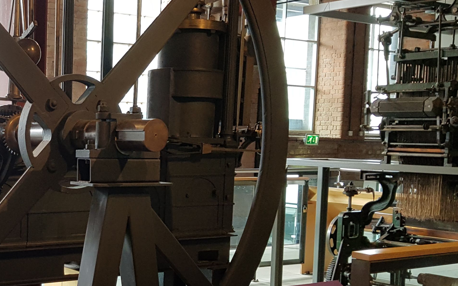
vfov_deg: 22.1
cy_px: 227
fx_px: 724
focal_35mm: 58
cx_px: 58
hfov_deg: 33.5
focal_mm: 4.2
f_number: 1.7
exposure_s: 1/50
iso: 80
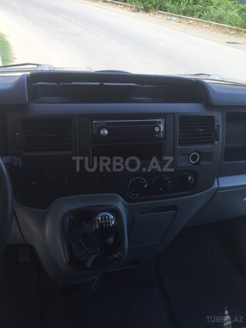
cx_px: 123
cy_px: 164
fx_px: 275
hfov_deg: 48.2
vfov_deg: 61.7
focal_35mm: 29
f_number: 2.2
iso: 32
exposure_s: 1/399
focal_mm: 4.15
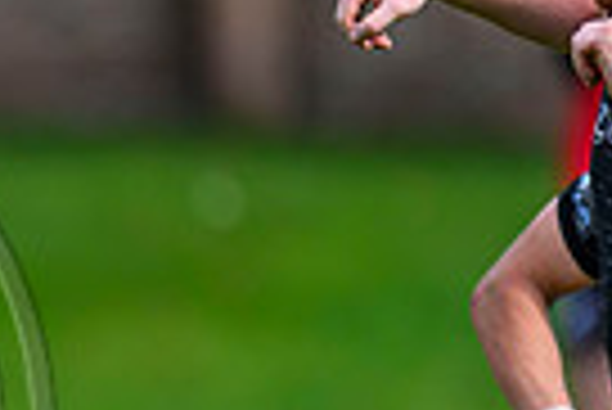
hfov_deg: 0.7
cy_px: 409
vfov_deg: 0.5
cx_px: -628
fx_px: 47276
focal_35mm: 2778
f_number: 4
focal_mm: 560
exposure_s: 1/2500
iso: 500
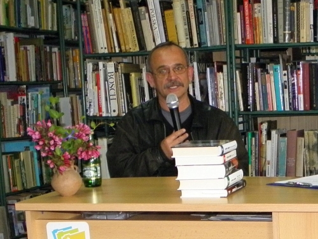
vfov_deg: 49.8
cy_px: 120
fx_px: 257
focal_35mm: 28
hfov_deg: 63.4
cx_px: 159
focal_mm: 5
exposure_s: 1/30
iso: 200
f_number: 3.5
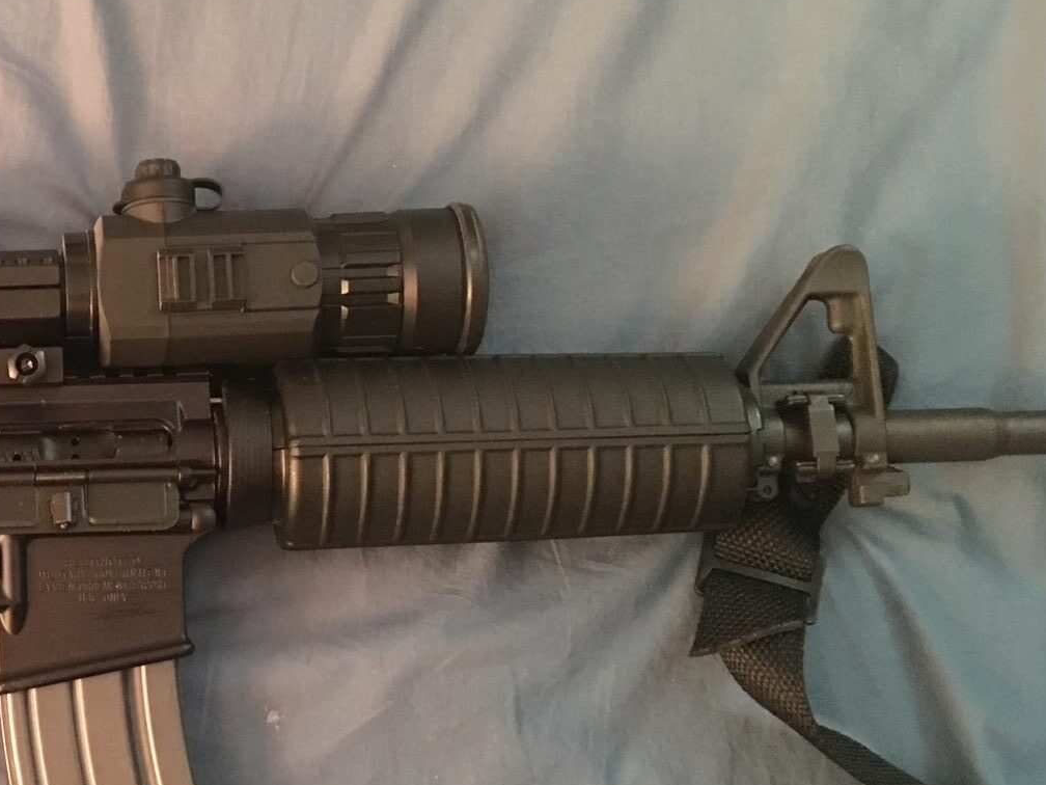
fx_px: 1753
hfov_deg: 31.2
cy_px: 439
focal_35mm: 58
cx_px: 39
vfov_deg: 25.2
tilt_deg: -79.7
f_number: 2.2
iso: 160
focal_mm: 4.15
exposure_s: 1/4
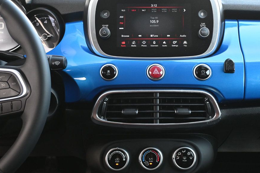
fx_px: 383
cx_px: 150
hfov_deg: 37.4
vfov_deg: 25.5
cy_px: 83
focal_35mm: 53
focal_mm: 30
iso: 1000
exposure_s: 1/125
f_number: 4.8
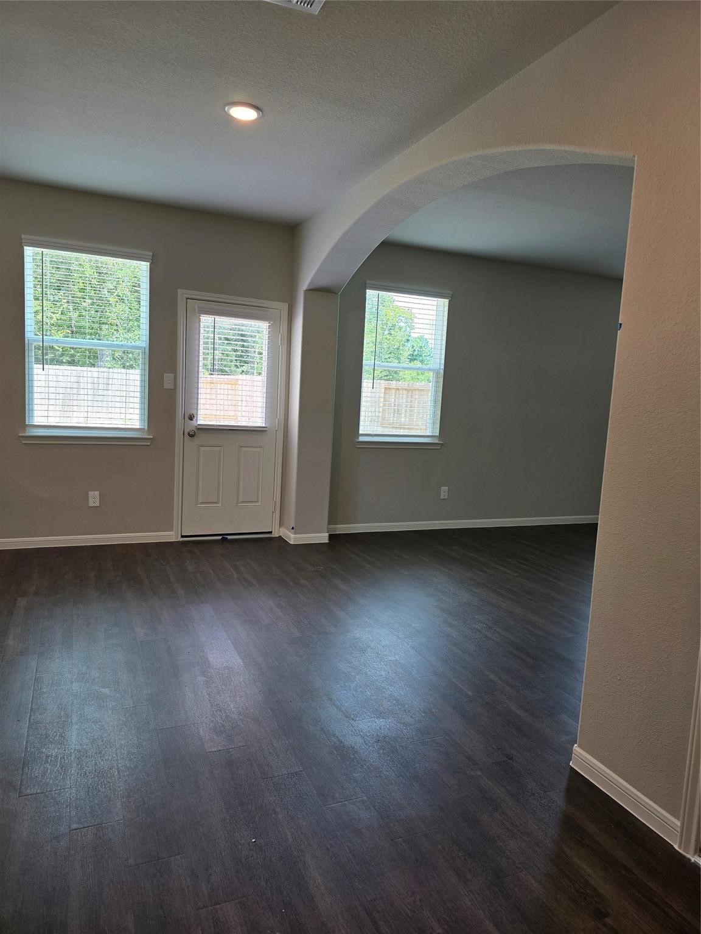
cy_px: 467
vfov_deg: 73.9
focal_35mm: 23
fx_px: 621
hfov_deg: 58.9
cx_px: 350
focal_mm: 6.3
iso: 50
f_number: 1.7
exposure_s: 1/120
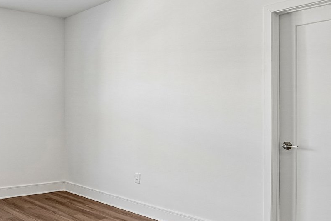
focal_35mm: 36
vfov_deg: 36.9
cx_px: 28
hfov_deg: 47.3
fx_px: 331
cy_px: 110
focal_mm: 14
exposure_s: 1/30
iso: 400
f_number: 8
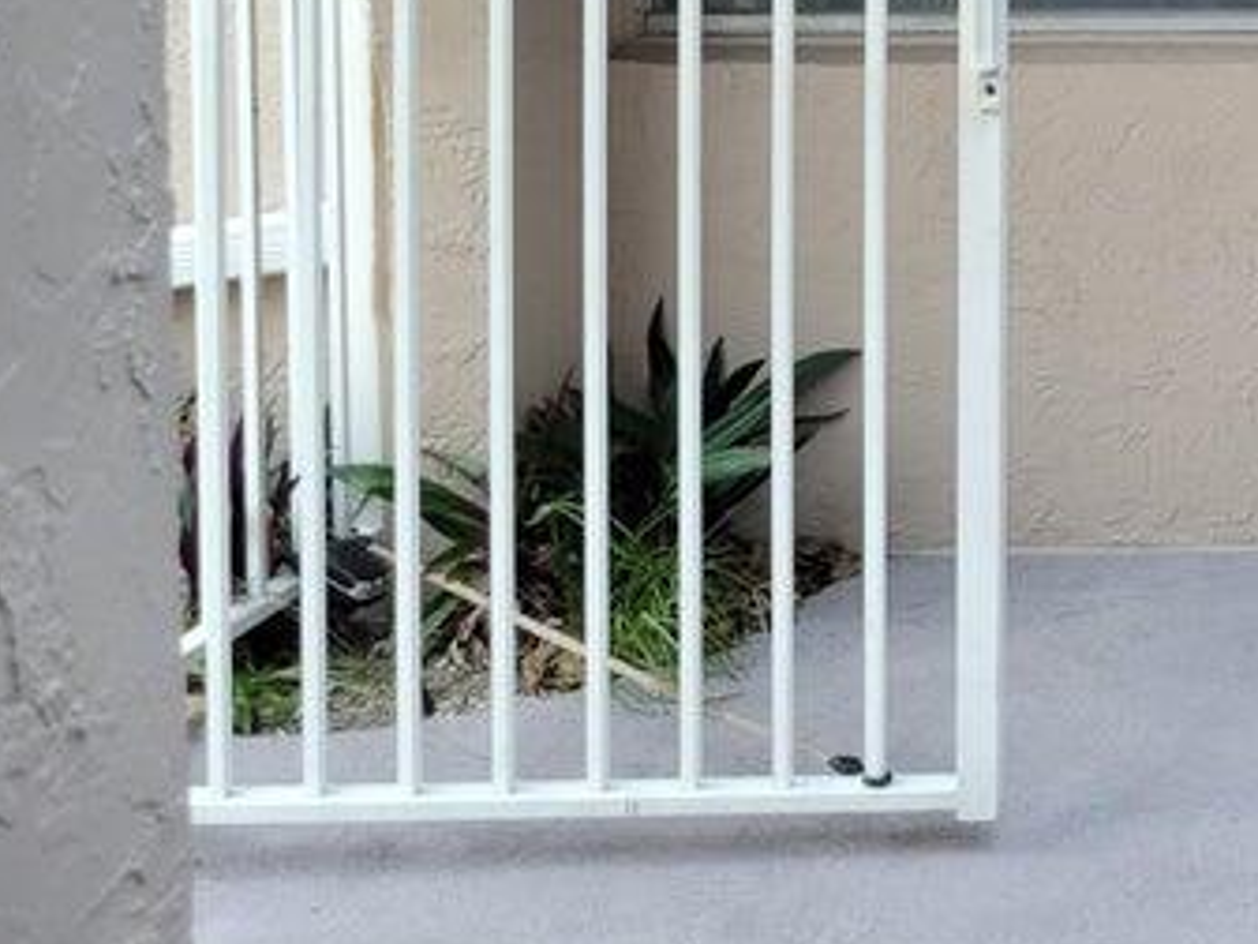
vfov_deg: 20.9
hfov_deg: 25.9
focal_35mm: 66
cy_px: -146
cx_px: 1548
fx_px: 2399
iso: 160
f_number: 1.8
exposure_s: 1/120
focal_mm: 5.4
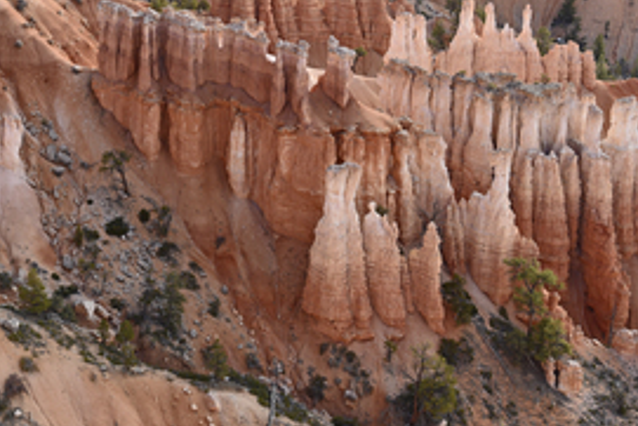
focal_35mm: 95
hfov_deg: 21.4
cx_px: 242
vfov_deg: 14.3
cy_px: 35
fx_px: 1684
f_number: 5
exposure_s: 1/100
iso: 100
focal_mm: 46
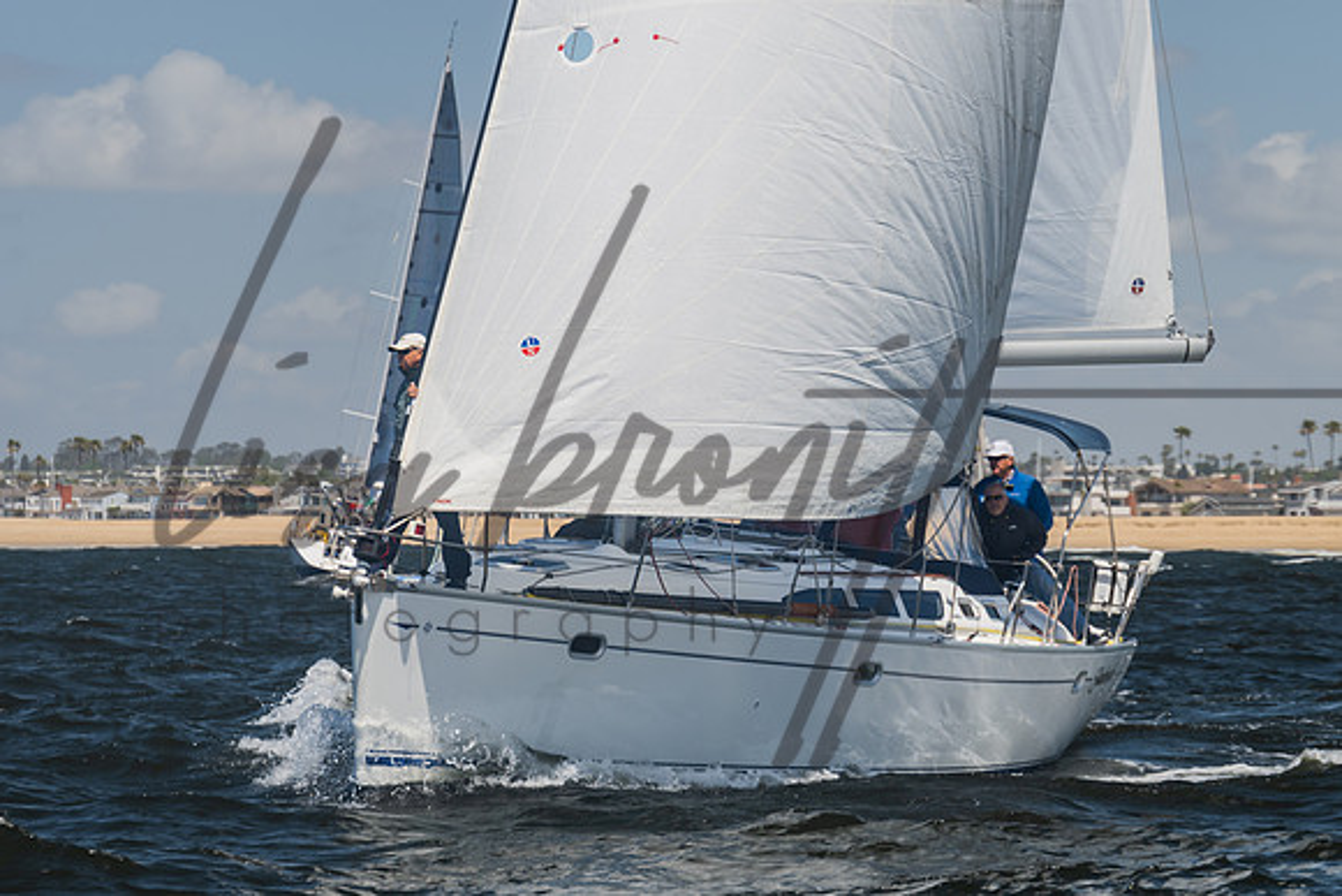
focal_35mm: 215
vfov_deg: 6.4
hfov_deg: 9.6
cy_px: 416
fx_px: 8006
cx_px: 668
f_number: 6.3
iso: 100
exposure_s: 1/250
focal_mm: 135
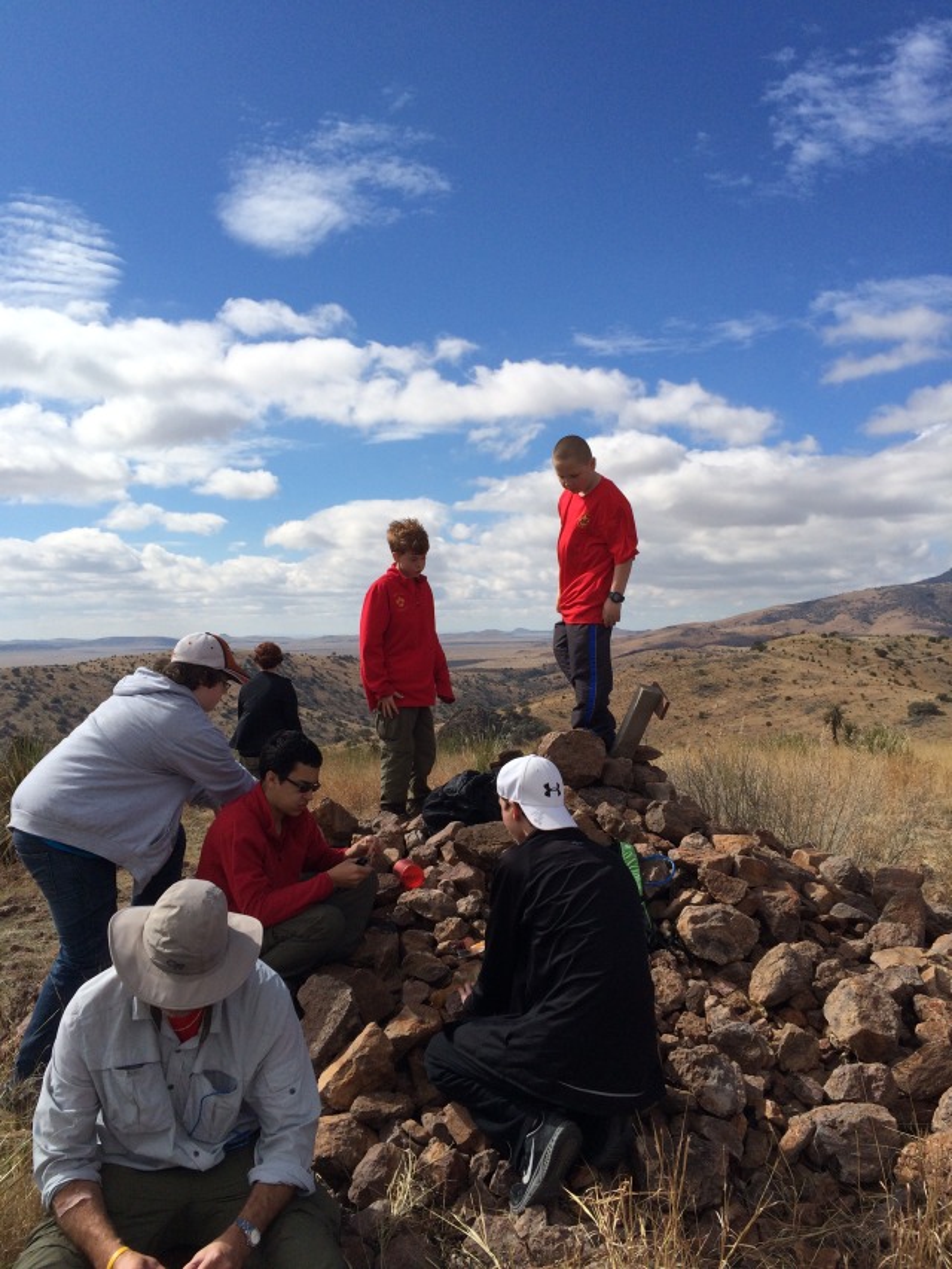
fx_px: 1063
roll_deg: -0.1
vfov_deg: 61.7
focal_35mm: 29
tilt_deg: -1.0
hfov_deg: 48.2
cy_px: 634
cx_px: 476
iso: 32
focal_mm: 4.15
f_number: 2.2
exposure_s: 1/4115
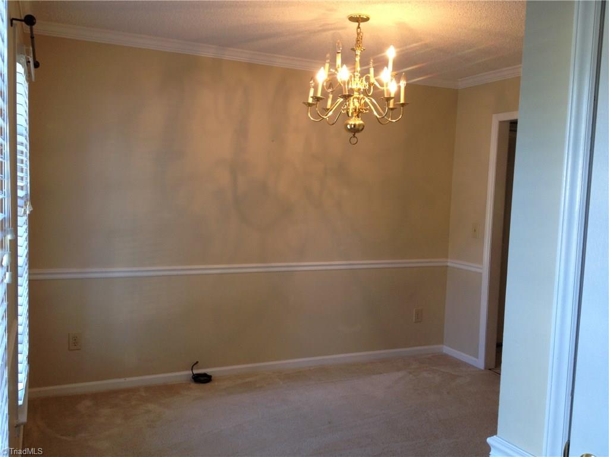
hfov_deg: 52.6
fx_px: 616
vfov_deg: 40.7
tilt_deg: -4.5
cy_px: 228
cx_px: 304
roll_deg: -1.6
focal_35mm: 35
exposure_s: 1/30
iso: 50
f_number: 2.4
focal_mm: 4.28
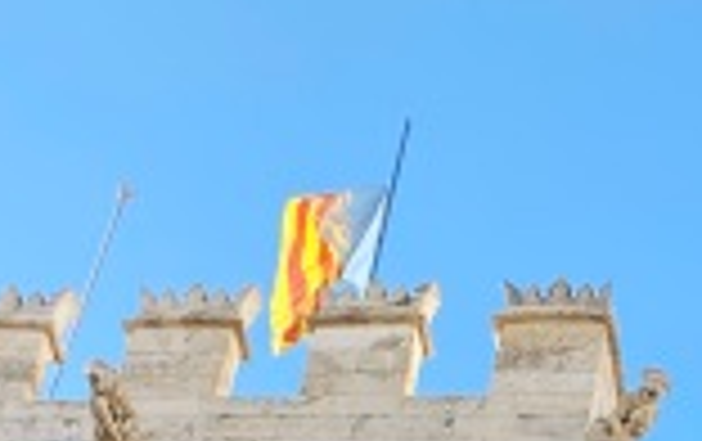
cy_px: 1204
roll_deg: +0.0
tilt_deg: +38.1
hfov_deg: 13.2
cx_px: 1058
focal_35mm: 150
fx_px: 2874
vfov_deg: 7.9
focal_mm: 4.25
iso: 32
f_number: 1.8
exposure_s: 1/733
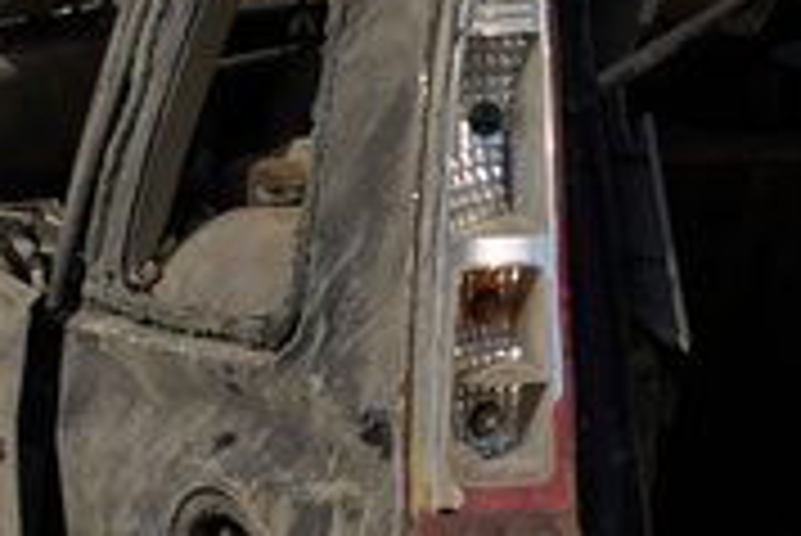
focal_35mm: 201
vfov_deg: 6.8
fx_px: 4476
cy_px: 99
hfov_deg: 10.0
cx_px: 1102
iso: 100
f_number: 3.5
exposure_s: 1/6400
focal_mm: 35
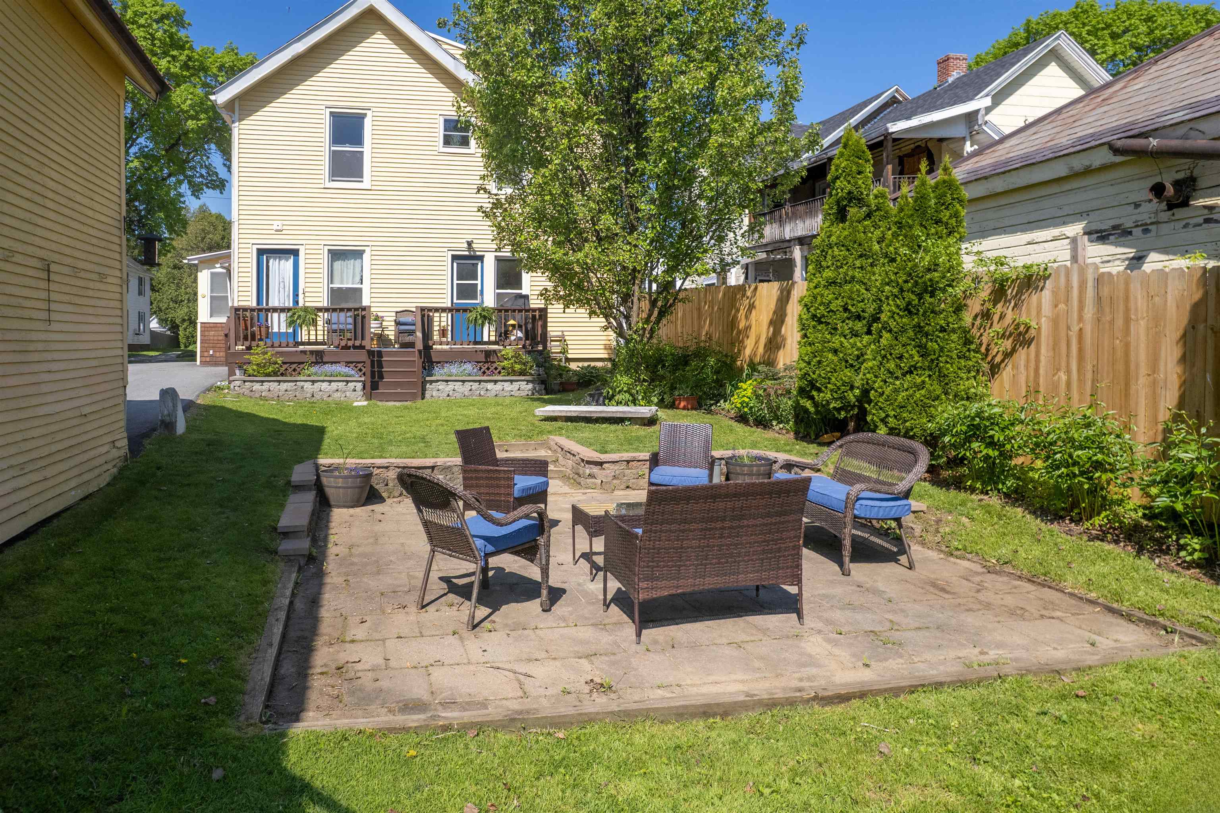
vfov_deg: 57.2
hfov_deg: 78.6
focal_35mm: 22
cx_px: 610
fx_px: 745
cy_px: 406
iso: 100
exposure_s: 1/180
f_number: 2.8
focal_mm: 8.38
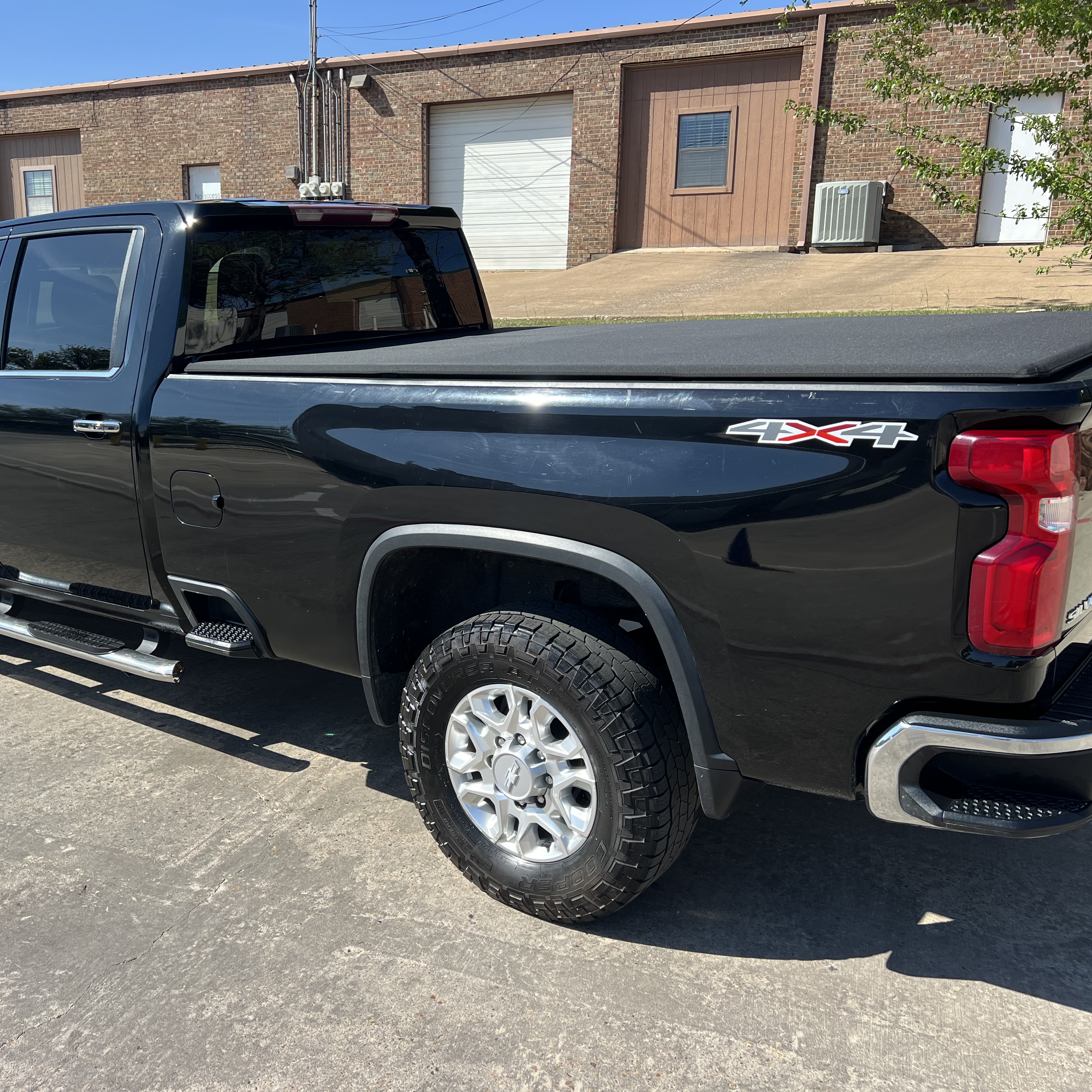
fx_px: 1106
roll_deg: -0.9
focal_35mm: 31
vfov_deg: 52.5
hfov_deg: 52.2
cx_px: 435
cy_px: 550
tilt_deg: -12.3
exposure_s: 1/2299
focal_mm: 5.7
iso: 50
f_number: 1.5
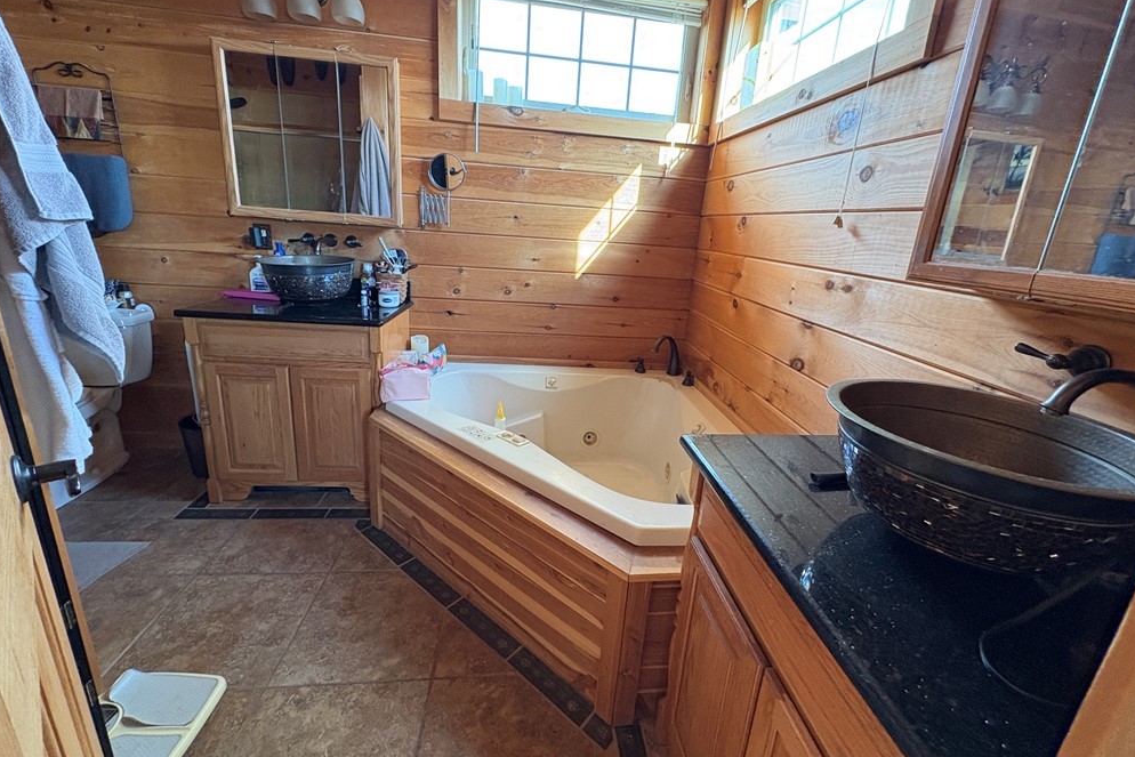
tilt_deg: -13.5
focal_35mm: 15
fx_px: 473
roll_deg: -3.5
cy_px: 355
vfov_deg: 77.3
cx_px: 580
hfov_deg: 100.4
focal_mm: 2.22
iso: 320
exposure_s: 1/60
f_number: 2.2
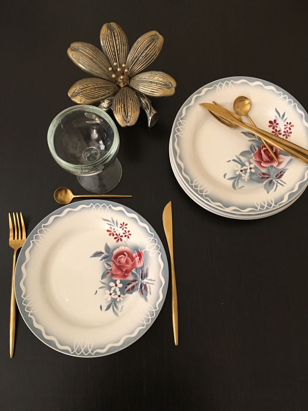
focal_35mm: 29
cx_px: 154
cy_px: 206
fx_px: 344
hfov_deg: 48.2
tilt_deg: -77.4
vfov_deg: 61.7
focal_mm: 4.15
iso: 100
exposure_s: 1/17
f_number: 2.2
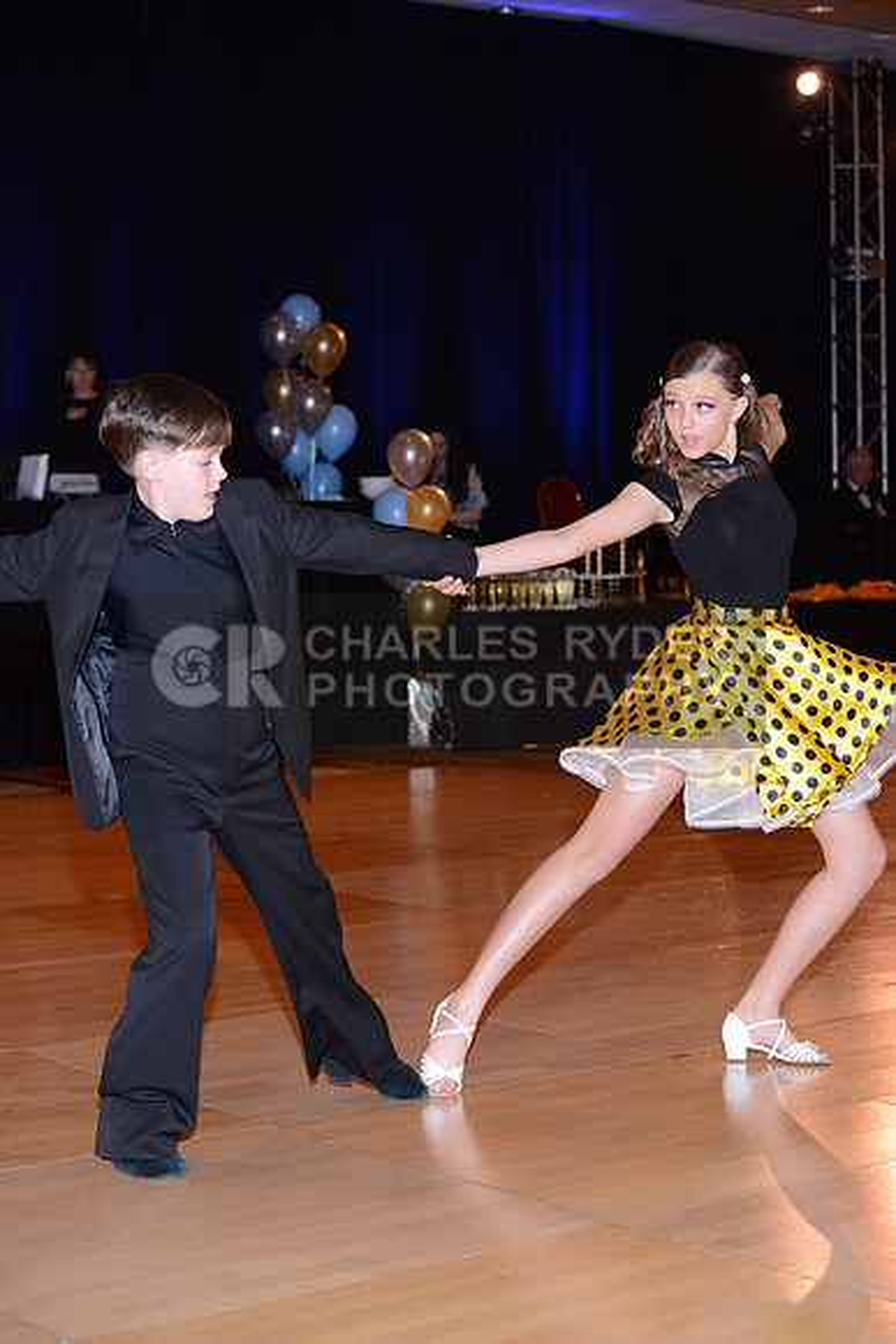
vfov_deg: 28.8
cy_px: 672
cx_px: 448
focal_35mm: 70
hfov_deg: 19.5
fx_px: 2612
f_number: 5
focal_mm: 70
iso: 1600
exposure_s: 1/200
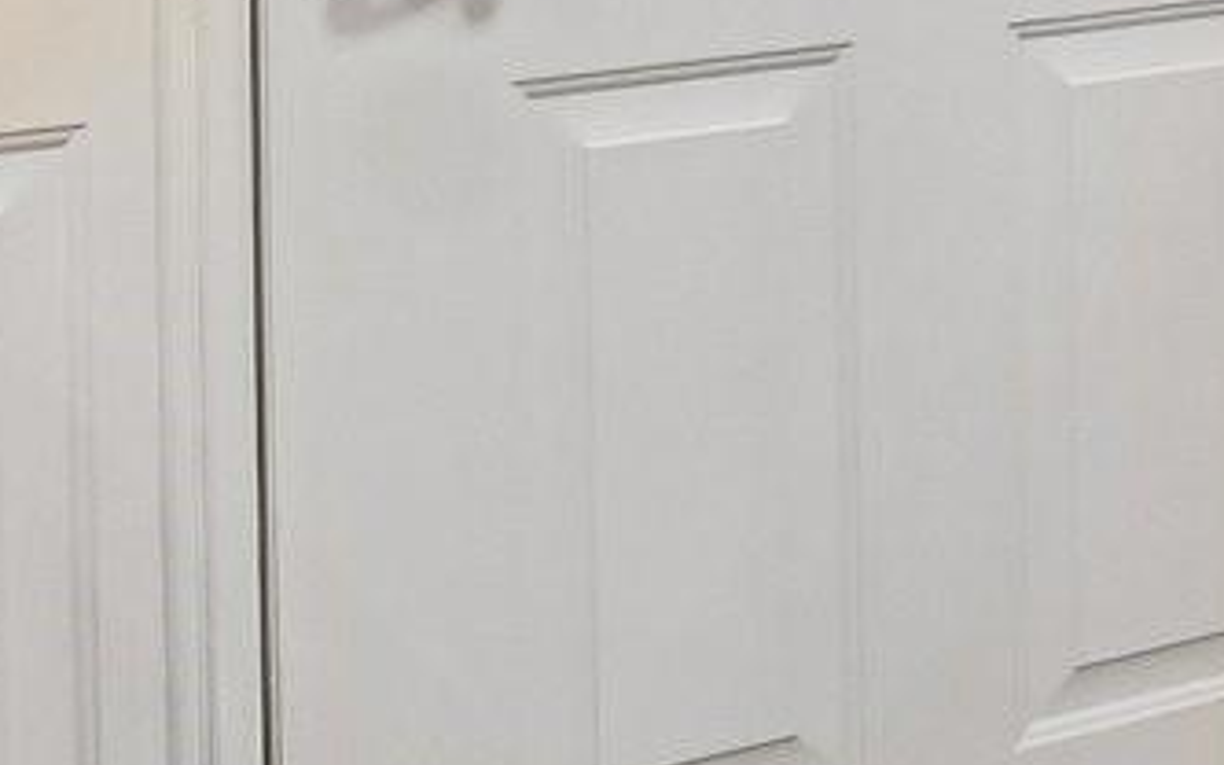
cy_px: -550
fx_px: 3135
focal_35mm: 94
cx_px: 1974
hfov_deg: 18.7
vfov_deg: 12.8
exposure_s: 1/13
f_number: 8
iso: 400
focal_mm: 10
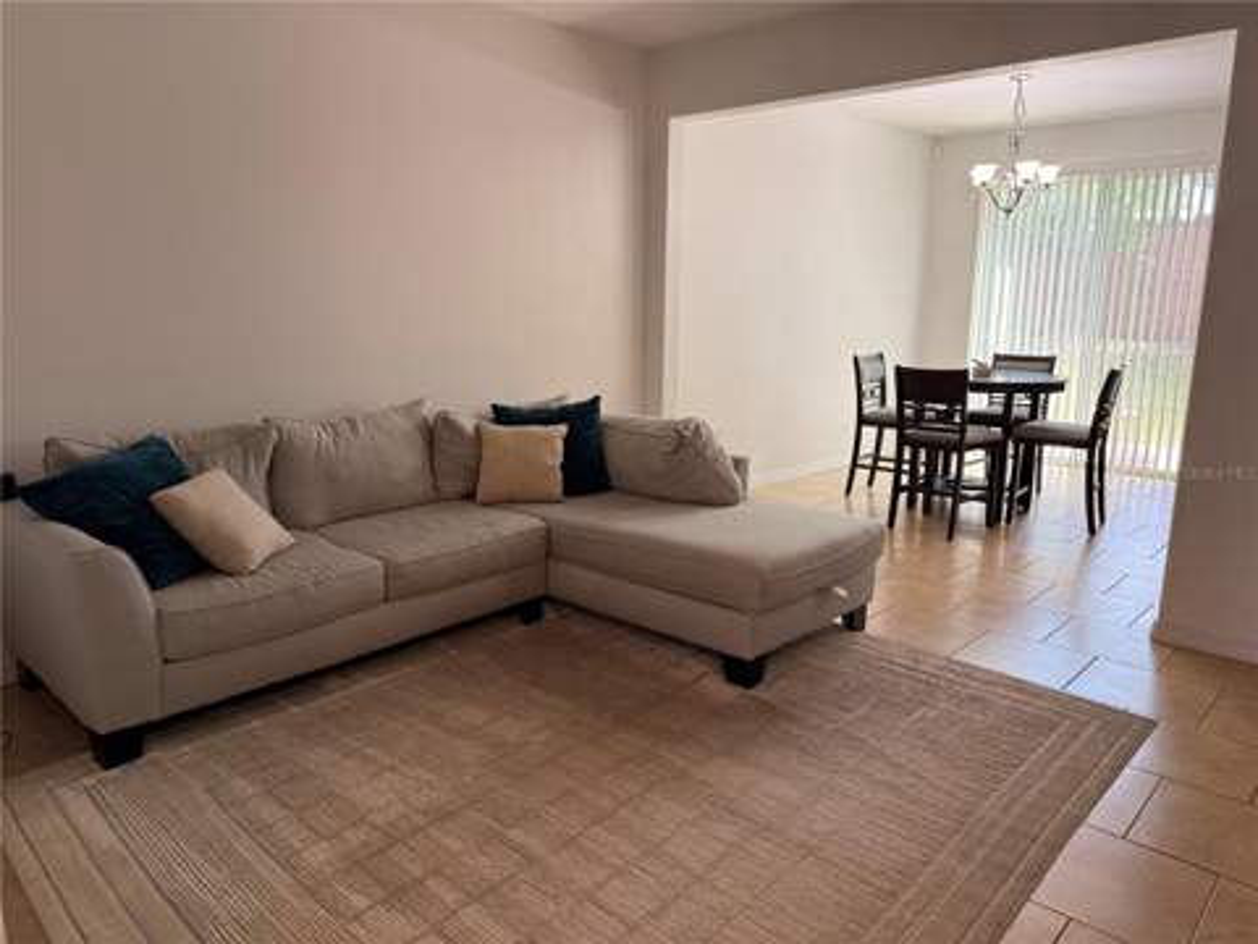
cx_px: 629
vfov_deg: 56.8
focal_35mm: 24
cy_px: 472
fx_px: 872
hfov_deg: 71.6
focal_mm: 6.76
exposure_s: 1/60
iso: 125
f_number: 1.78
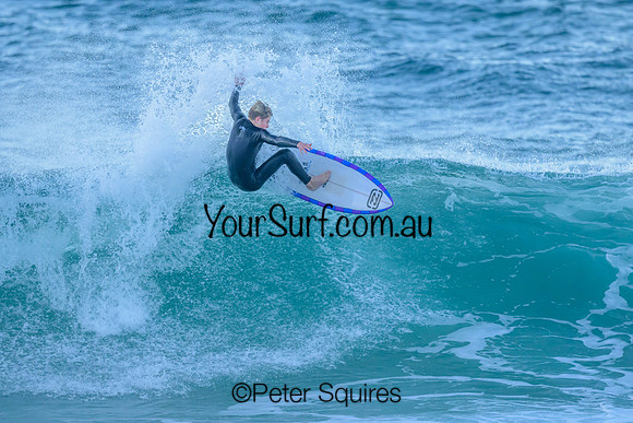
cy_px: 233
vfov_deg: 1.4
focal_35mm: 953
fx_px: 16754
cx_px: 292
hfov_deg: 2.2
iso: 2200
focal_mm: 800
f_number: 6.3
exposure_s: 1/1600
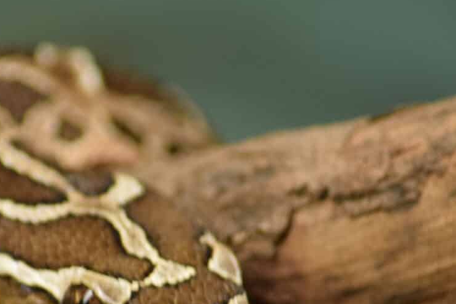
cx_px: 129
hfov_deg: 1.7
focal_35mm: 1239
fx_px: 15693
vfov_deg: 1.1
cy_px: 264
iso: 800
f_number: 5.3
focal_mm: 240
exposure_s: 1/100
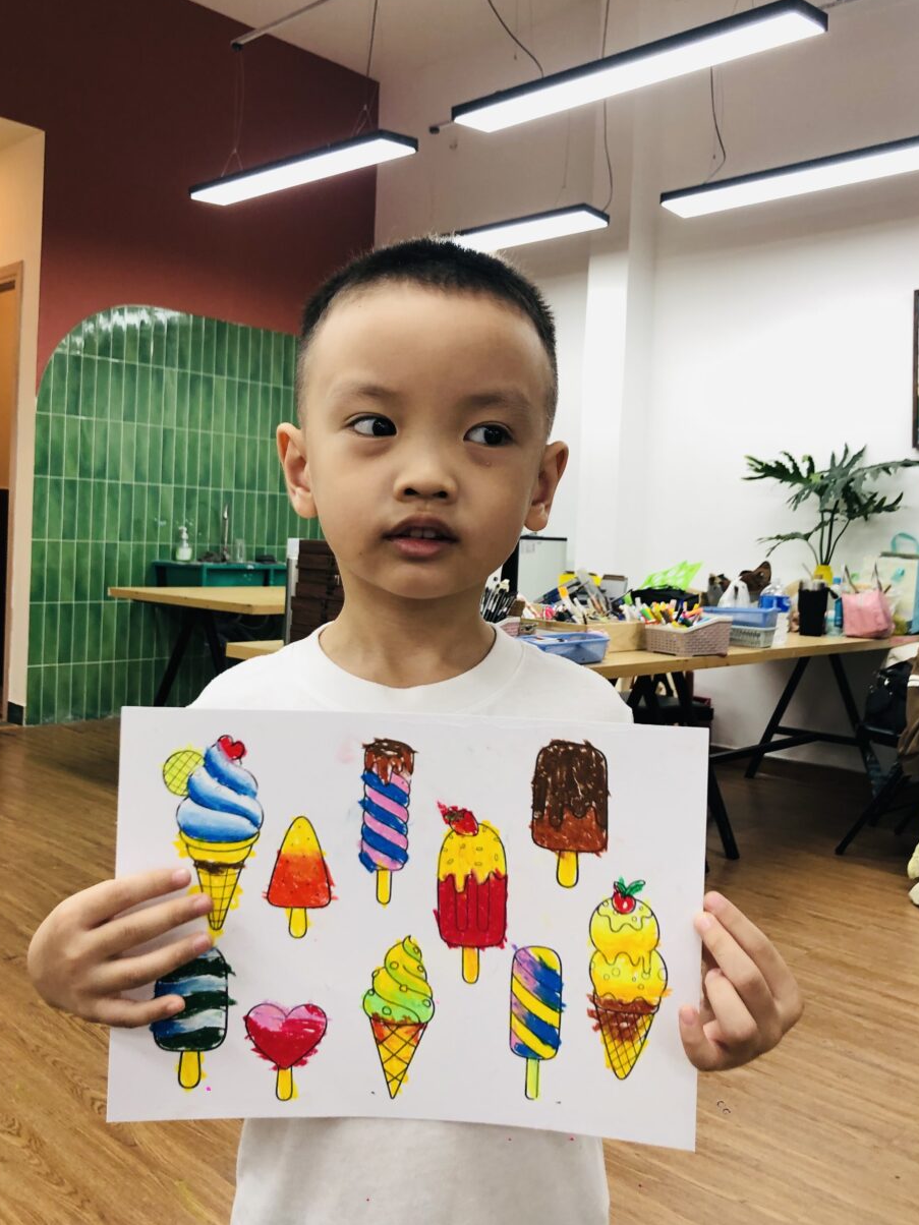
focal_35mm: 31
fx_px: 1097
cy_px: 587
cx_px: 427
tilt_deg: -1.6
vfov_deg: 58.3
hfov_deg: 45.4
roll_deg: -4.0
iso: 50
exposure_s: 1/100
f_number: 1.8
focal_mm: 4
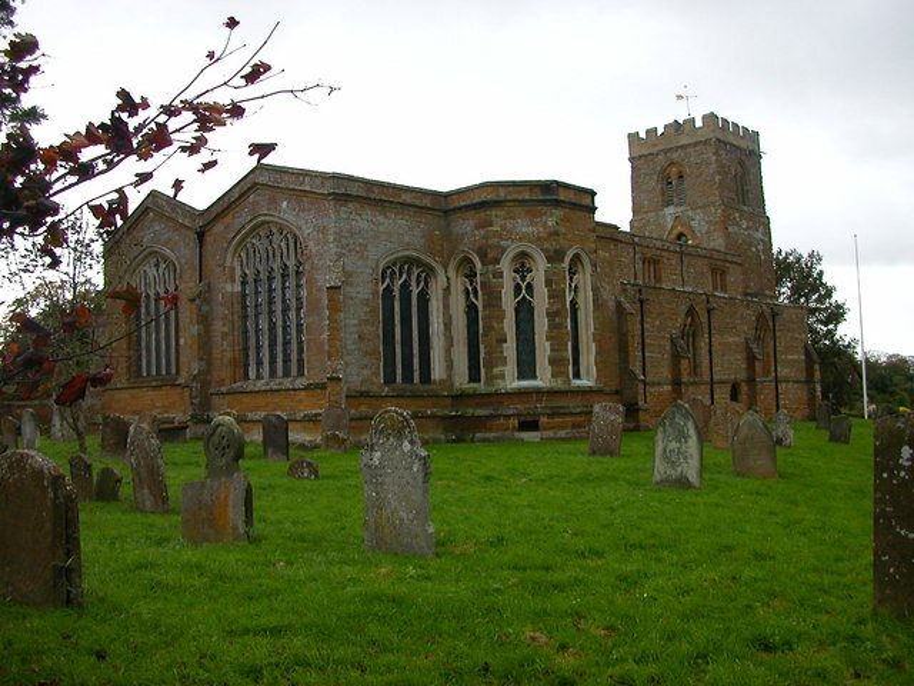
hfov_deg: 50.1
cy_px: 343
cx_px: 457
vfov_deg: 38.7
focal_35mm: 37
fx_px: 977
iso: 100
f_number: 2.7
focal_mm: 5.6
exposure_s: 1/162
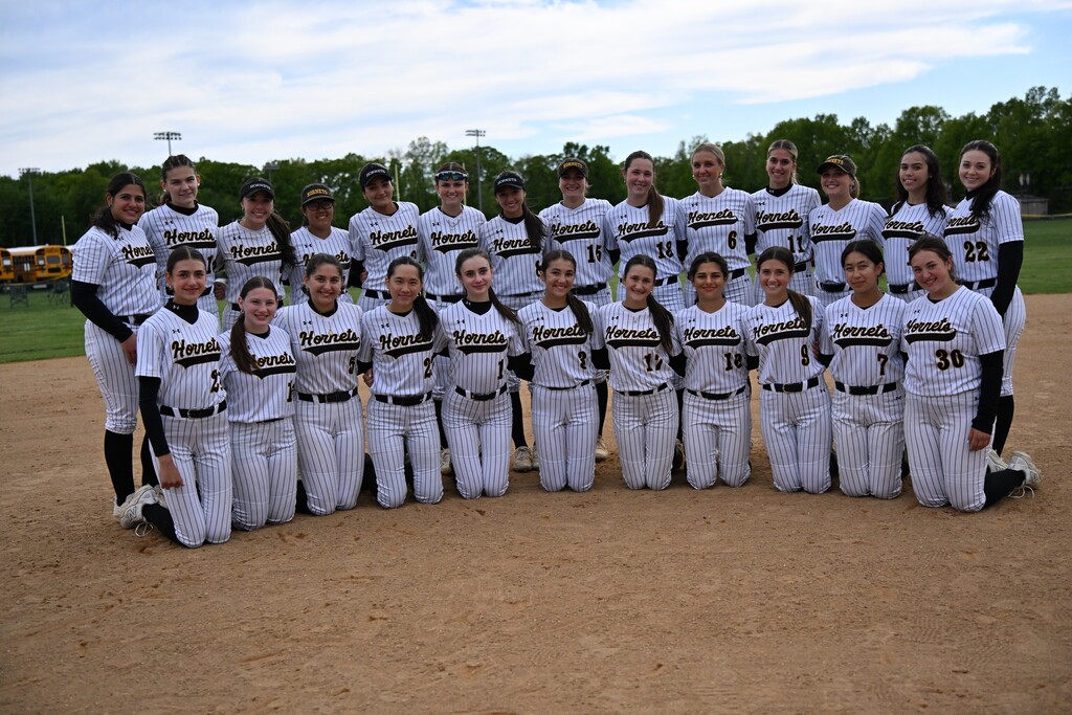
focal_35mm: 41
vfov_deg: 32.6
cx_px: 536
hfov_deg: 47.4
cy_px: 358
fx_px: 1221
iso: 2000
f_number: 2.8
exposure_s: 1/32000
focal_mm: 41
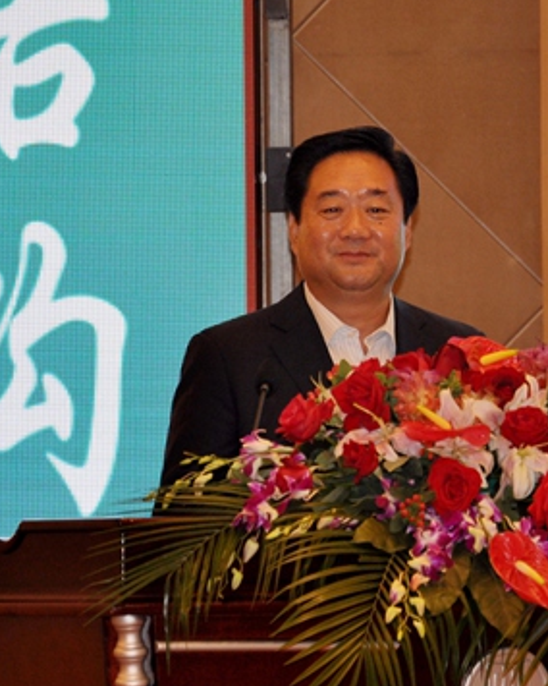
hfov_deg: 6.2
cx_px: 347
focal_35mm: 250
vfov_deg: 7.7
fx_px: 5064
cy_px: 344
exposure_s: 1/60
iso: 320
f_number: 5.6
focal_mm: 105
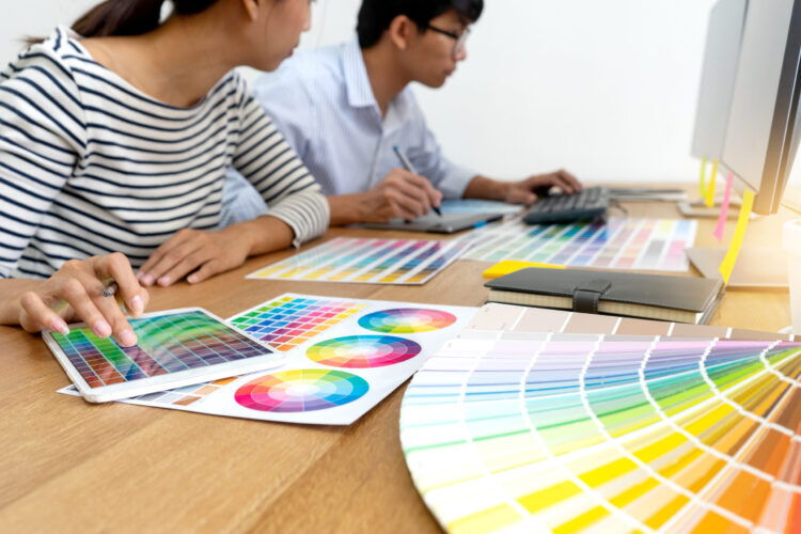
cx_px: 400
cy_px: 267
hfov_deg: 60.3
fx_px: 690
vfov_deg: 42.3
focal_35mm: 31
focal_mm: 31
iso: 500
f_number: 4.5
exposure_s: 1/60
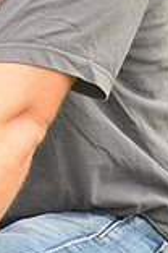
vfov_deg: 3.3
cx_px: -107
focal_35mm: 632
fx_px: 4424
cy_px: -126
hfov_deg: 2.2
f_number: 8
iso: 250
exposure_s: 1/200
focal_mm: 170
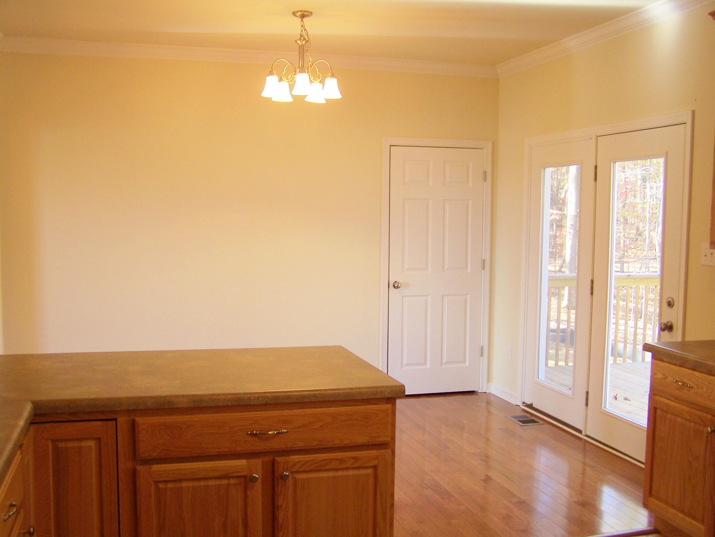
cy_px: 268
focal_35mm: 38
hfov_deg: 49.0
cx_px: 358
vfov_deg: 37.7
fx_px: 785
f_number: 2.8
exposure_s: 1/25
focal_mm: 6.3
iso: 64
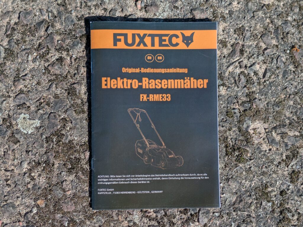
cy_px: 114
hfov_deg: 37.5
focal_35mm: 51
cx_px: 152
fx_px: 447
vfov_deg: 28.6
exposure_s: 1/1845
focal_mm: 5.43
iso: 43
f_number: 1.89
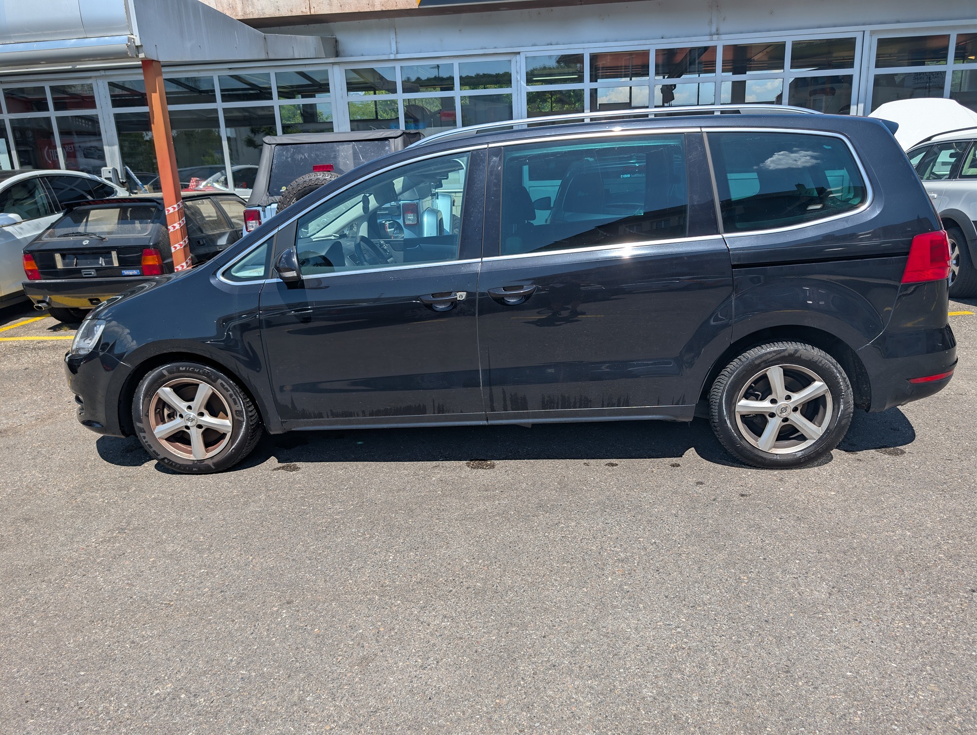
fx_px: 678
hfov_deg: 71.5
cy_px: 368
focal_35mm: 24
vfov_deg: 56.9
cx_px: 488
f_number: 1.68
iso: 18
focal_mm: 6.9
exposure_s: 1/1070
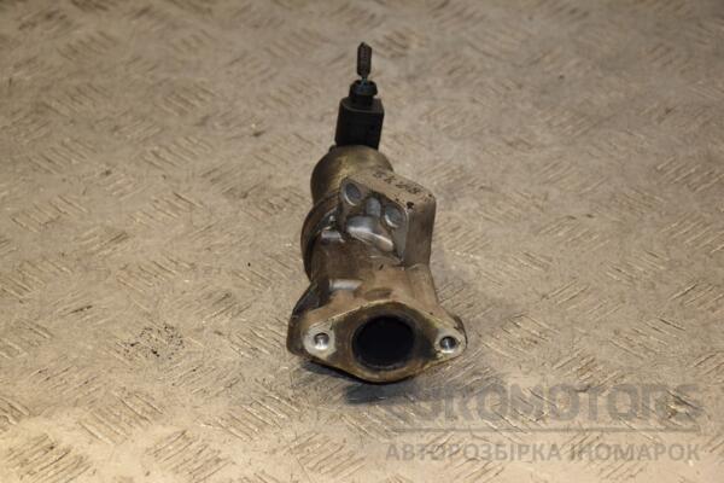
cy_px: 242
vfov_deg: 12.2
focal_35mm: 112
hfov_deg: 18.2
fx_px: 2262
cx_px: 362
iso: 800
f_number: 6.3
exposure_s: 1/200
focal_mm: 75
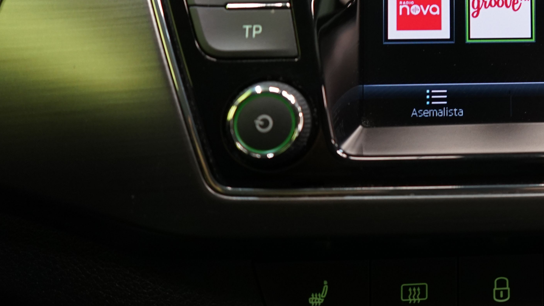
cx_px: 566
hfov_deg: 29.8
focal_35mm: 65
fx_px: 938
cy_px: -35
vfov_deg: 17.8
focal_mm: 29
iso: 800
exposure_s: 1/30
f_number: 3.5
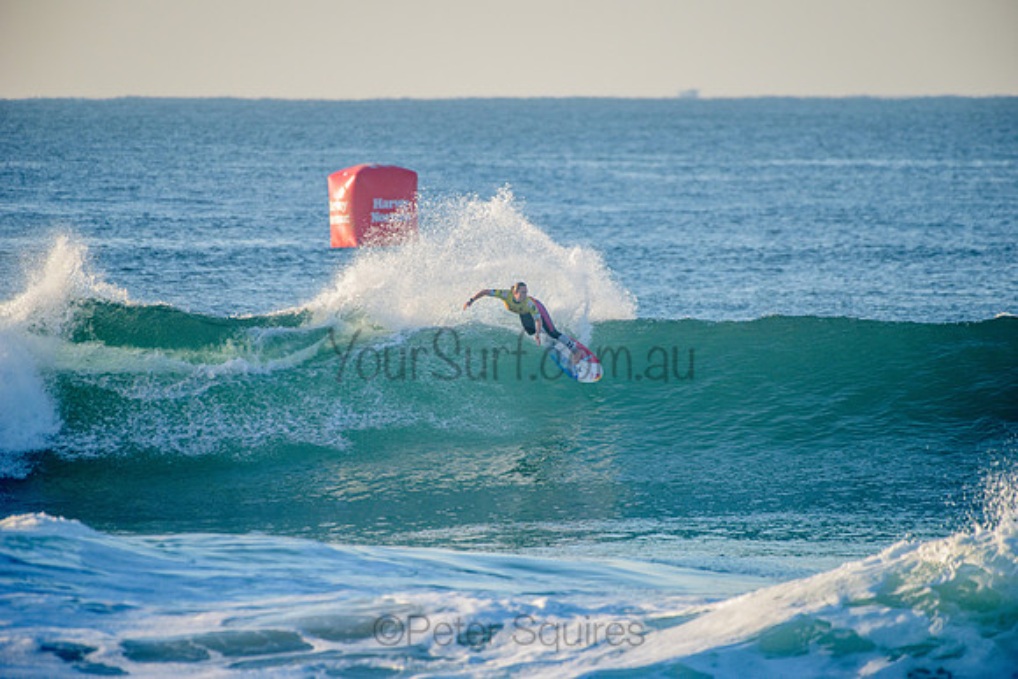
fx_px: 14142
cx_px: 509
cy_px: 340
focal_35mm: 500
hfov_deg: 4.1
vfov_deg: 2.8
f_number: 5.6
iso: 400
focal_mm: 500
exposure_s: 1/1600
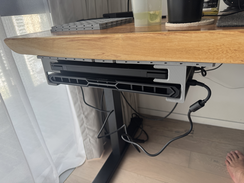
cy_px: 92
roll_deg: +5.8
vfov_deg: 56.8
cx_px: 122
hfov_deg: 71.6
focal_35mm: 24
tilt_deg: -24.6
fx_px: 169
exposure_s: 1/121
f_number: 1.78
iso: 100
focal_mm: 6.76
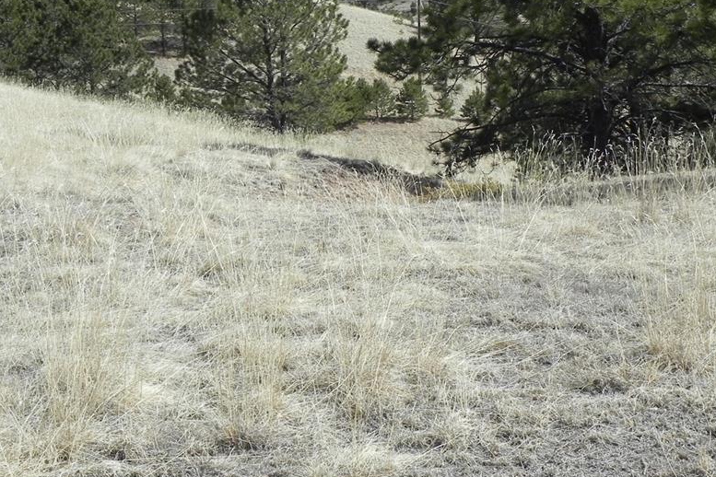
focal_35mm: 63
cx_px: 352
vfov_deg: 21.5
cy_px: 194
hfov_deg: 31.9
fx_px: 1253
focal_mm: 8.2
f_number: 7.1
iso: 160
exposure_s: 1/394
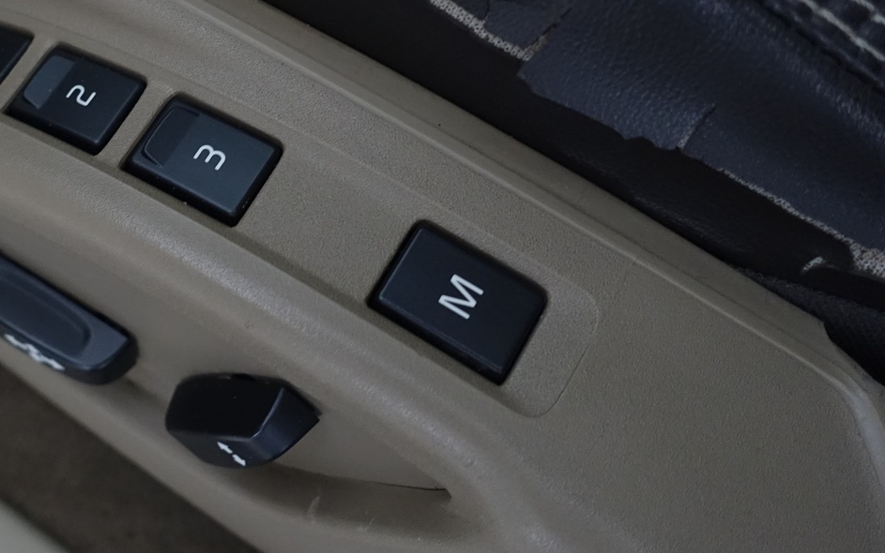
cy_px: 176
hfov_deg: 44.6
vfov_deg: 30.3
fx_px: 1013
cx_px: 163
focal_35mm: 42
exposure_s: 1/30
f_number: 2.5
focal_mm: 8.8
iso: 1000
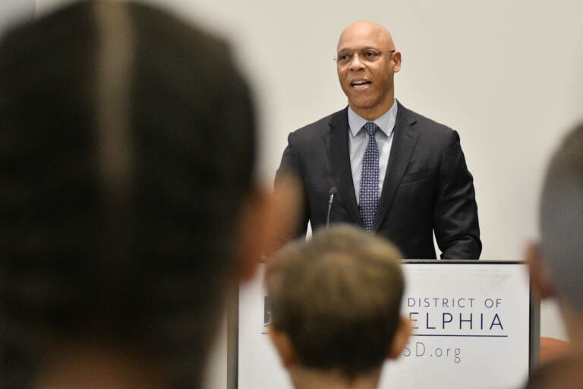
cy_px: 194
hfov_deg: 13.0
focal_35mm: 158
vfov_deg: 8.7
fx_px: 2550
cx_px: 292
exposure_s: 1/320
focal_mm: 105
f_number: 4.8
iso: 8000
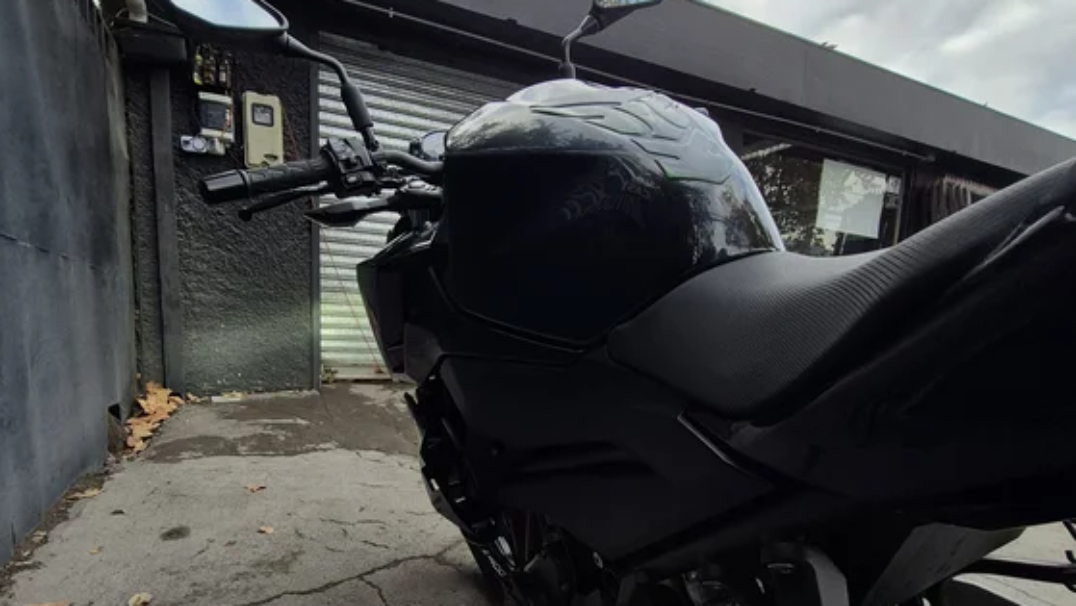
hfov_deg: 89.5
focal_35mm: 19
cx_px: 536
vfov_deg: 57.2
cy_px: 402
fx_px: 542
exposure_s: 1/239
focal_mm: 1.74
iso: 50
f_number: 2.2
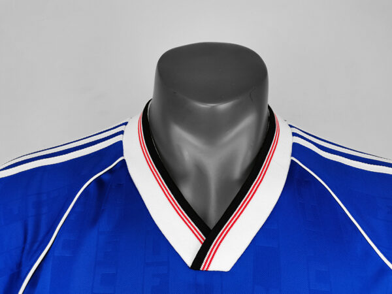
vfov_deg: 53.1
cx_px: 196
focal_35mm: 26
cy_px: 147
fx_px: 294
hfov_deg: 67.3
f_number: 1.8
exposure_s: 1/60
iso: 100
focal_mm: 5.58
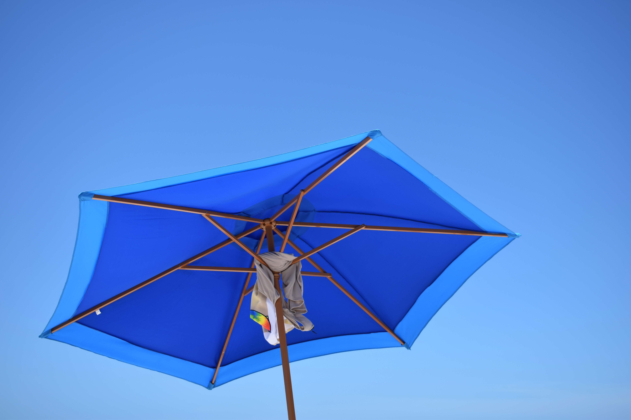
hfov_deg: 38.9
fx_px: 894
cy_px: 210
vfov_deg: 26.5
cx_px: 316
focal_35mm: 51
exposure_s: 1/500
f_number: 5.6
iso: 100
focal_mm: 34
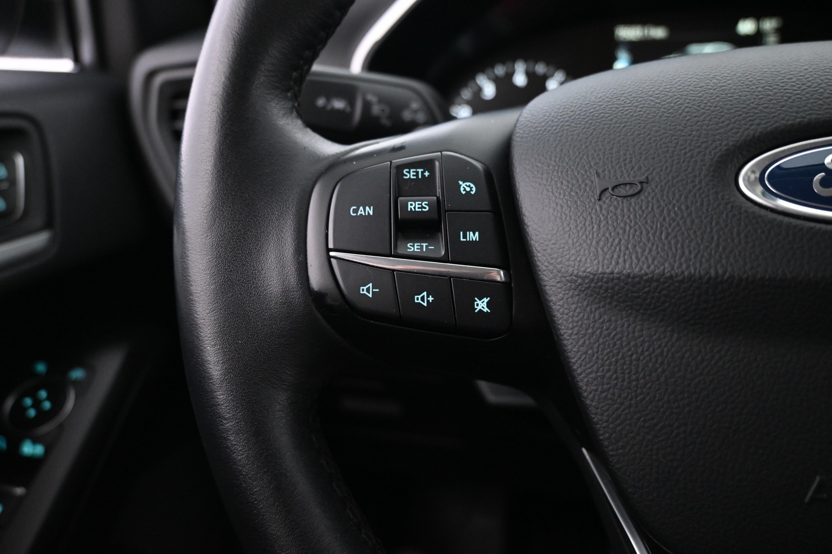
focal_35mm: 28
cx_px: 416
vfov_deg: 45.7
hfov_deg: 64.6
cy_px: 277
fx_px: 659
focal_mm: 19
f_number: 3.8
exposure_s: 1/30
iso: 3200
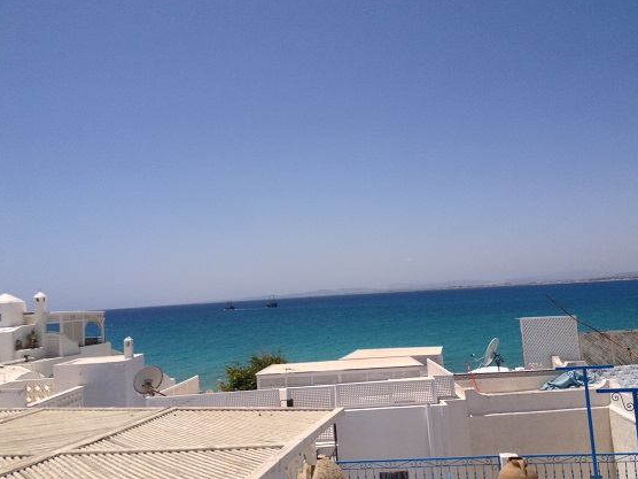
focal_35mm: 37
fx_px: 682
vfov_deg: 38.7
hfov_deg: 50.1
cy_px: 230
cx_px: 324
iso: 50
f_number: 2.4
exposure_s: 1/3460
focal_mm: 4.28
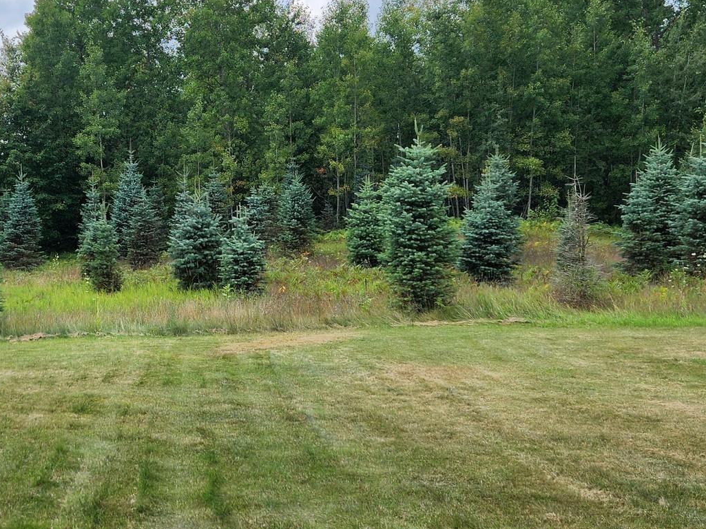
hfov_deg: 37.0
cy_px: 221
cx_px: 216
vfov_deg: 28.5
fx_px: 1040
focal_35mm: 51
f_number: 1.8
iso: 20
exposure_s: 1/2410
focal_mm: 5.4
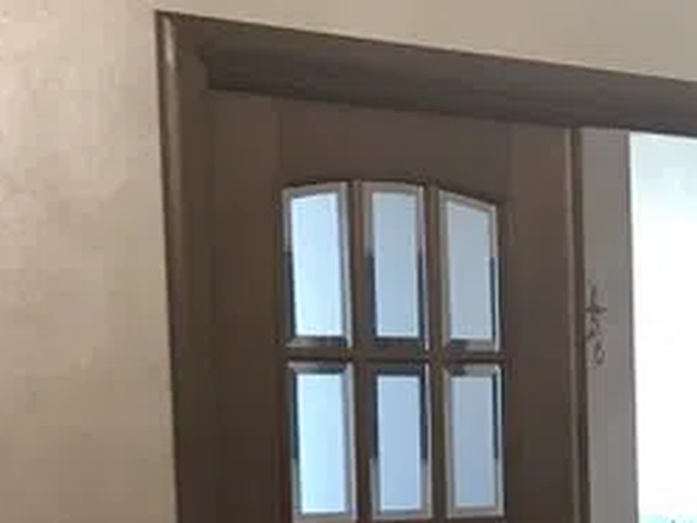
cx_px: 1212
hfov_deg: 15.8
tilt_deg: -6.7
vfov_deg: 13.3
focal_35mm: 108
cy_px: 638
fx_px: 2176
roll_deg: -0.5
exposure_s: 1/17
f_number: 1.8
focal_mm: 3.99
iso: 50
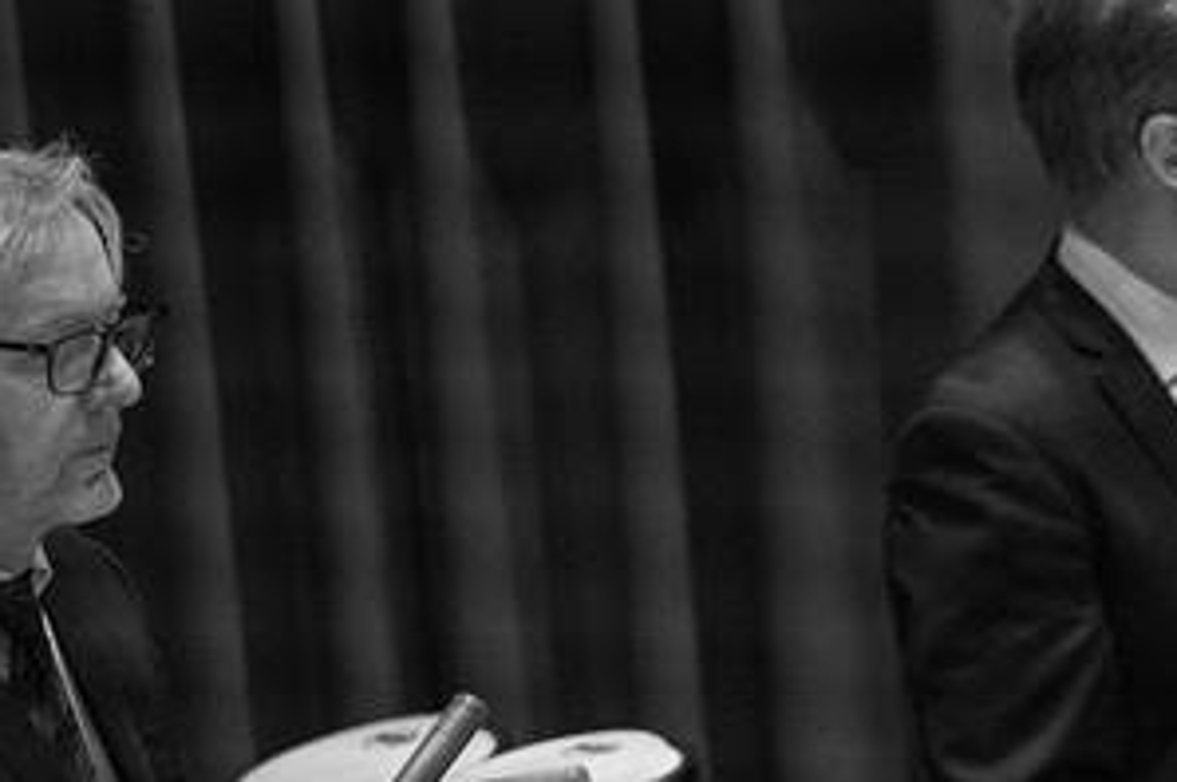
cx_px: 849
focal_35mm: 725
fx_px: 23677
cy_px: 598
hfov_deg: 2.8
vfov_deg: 1.9
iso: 4000
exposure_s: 1/640
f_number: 2.8
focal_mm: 300
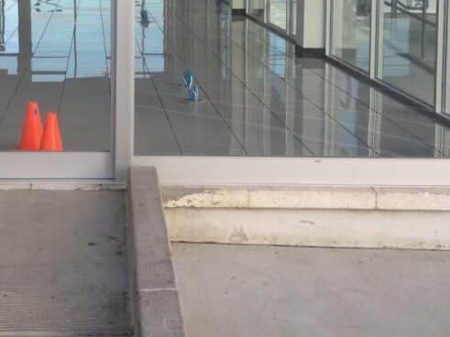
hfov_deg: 26.3
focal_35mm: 73
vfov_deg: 19.5
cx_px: 110
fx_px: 949
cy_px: -5
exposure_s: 1/464
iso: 50
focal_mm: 4.28
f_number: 2.4
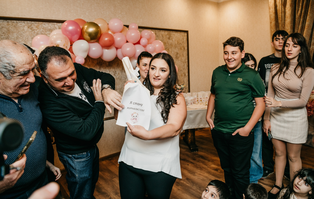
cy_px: 91
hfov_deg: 71.9
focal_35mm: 25
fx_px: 216
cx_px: 162
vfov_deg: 49.3
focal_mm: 24
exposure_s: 1/160
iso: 160
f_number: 4
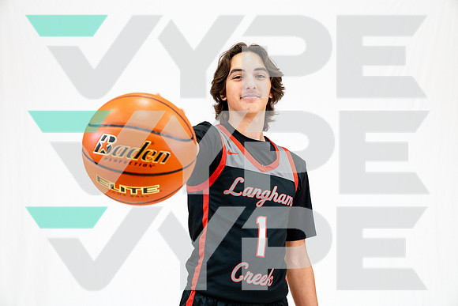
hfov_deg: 31.0
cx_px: 229
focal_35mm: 65
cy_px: 153
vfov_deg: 20.9
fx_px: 827
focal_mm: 65
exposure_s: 1/250
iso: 2500
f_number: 5
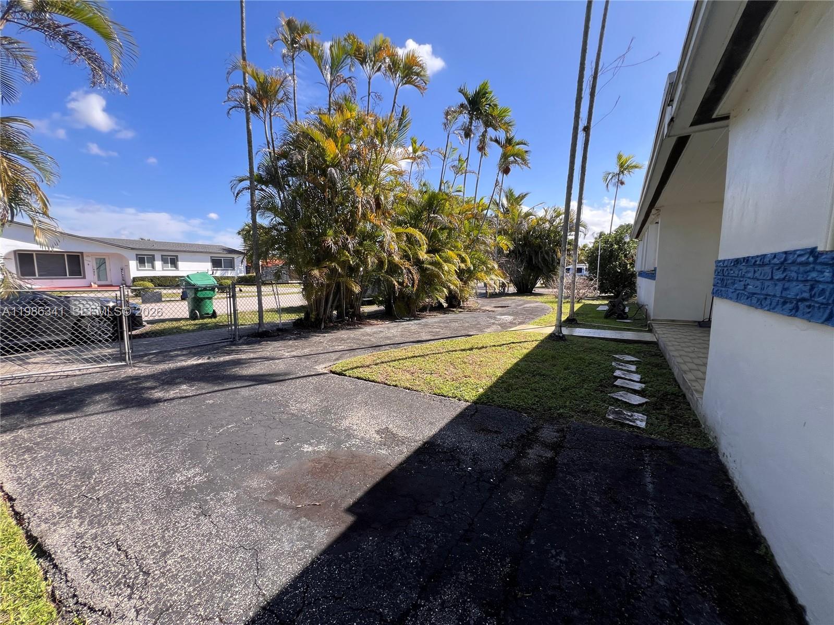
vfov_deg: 89.9
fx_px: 313
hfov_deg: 106.2
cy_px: 312
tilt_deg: -5.9
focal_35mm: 13
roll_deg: +0.4
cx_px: 417
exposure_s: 1/630
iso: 32
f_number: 1.8
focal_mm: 1.57
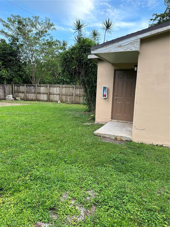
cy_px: 114
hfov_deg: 56.8
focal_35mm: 24
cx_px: 85
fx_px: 157
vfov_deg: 71.6
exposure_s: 1/165
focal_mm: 6.86
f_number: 1.78
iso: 80
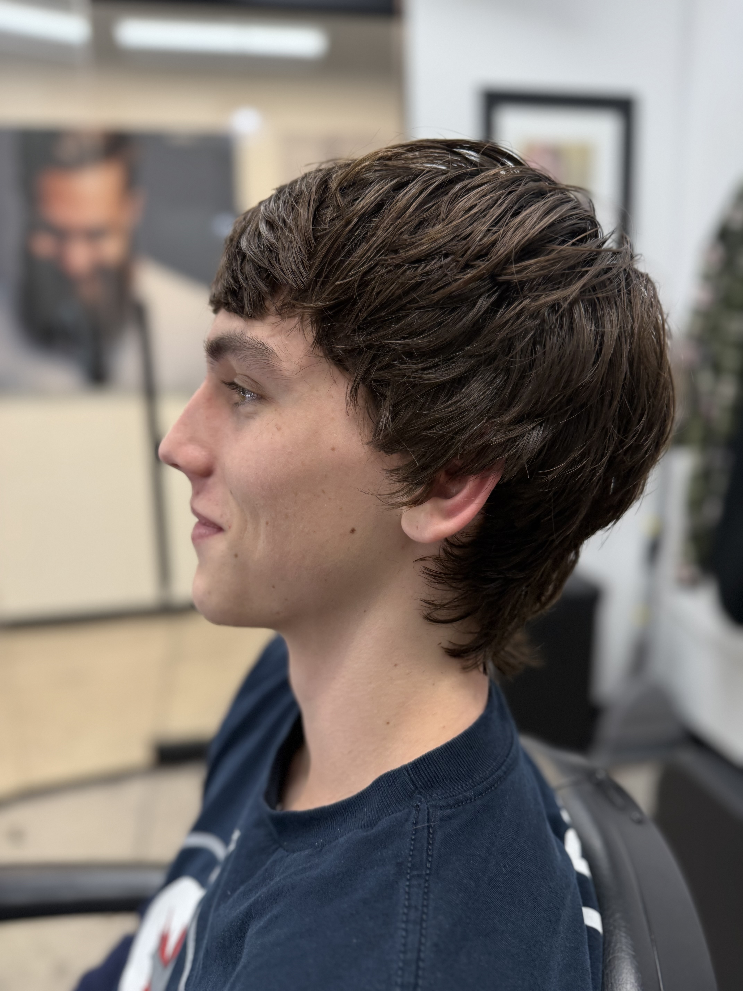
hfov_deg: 56.8
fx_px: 687
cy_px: 496
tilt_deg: -11.1
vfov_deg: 71.6
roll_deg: +1.7
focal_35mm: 24
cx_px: 372
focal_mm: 6.76
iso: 200
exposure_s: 1/120
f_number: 1.78
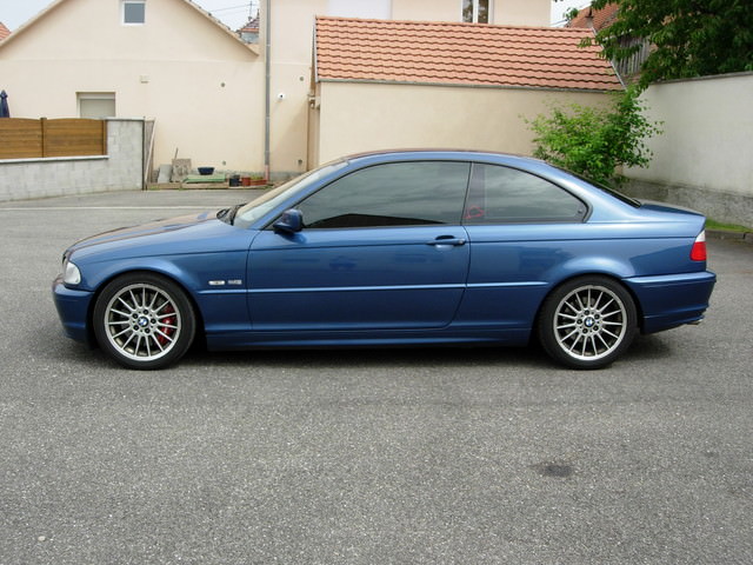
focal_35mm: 38
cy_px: 282
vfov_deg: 37.7
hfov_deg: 49.0
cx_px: 376
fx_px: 827
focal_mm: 7.8
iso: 79
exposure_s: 1/443
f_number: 4.8
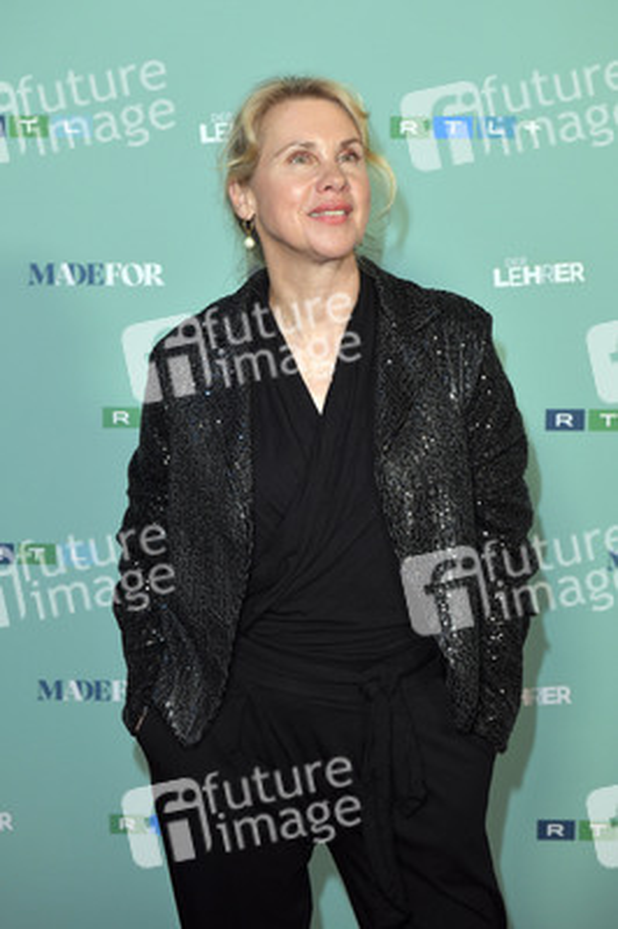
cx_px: 309
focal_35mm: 60
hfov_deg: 22.6
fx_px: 1548
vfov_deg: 33.4
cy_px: 464
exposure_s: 1/250
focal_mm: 60
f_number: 6.3
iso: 1600
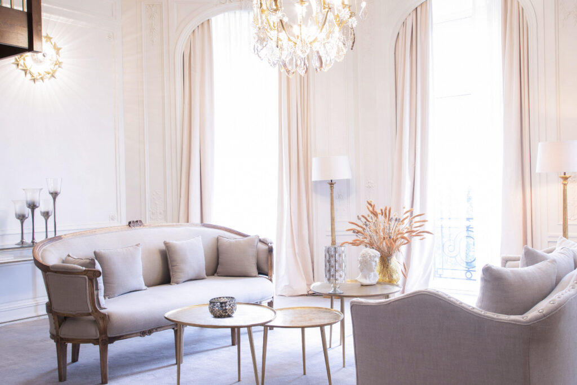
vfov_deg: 36.9
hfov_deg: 53.1
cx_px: 288
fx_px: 577
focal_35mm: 36
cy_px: 192
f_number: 9
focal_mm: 24
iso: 200
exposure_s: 1/2.5
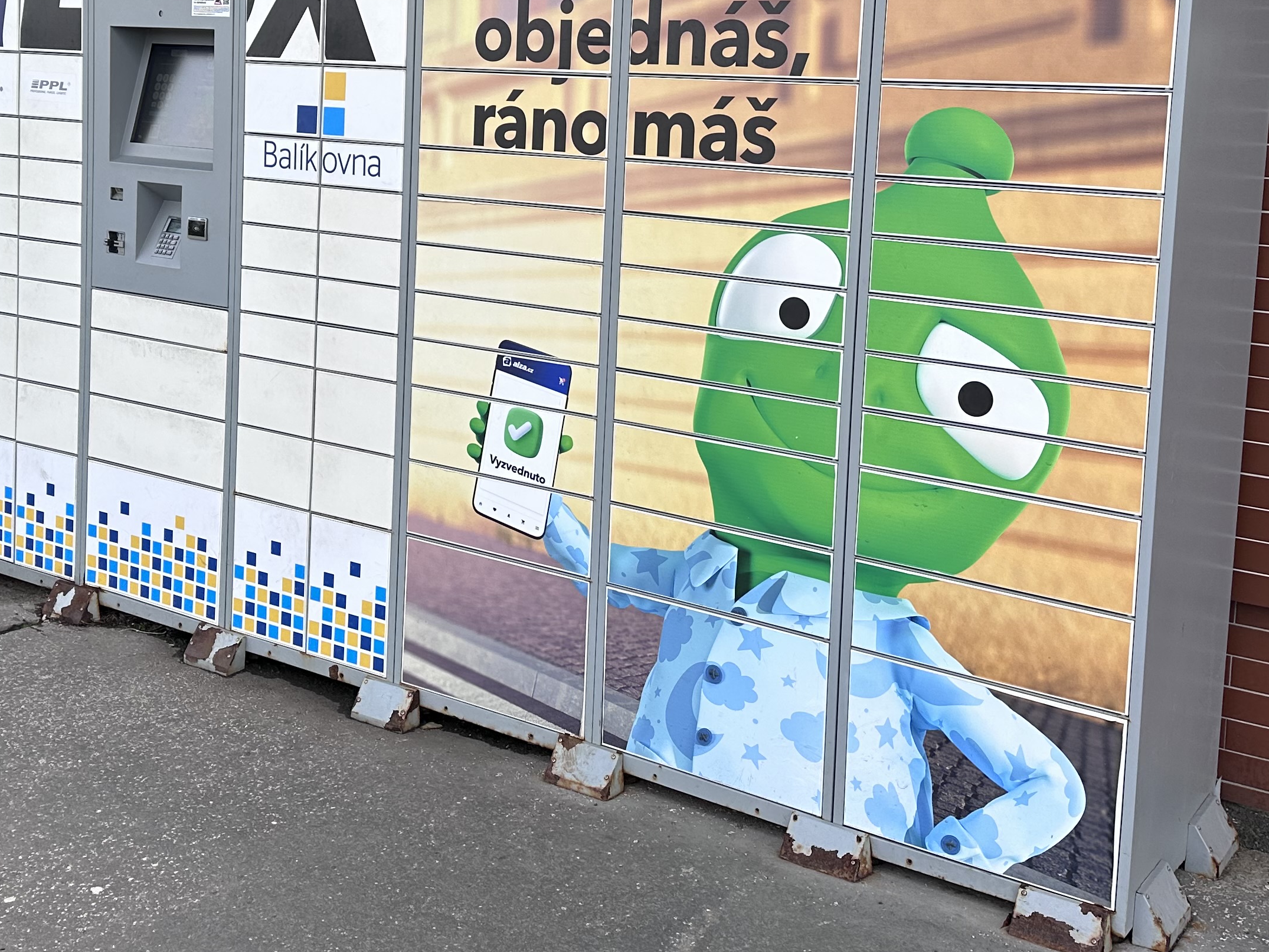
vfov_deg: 31.7
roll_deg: +0.0
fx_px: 1650
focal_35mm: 45
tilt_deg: -6.4
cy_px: 260
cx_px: 541
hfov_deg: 42.0
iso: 80
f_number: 1.78
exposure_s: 1/785
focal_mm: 6.86
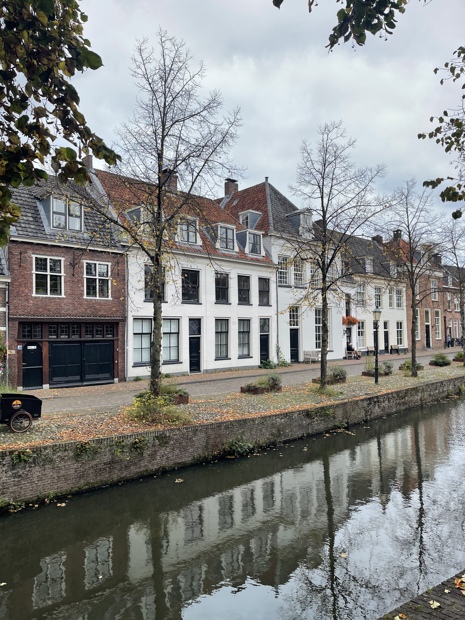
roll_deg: +1.0
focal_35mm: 25
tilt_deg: +1.5
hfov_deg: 54.9
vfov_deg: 69.4
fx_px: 448
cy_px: 310
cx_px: 232
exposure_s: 1/649
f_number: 1.6
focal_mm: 5.1
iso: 32
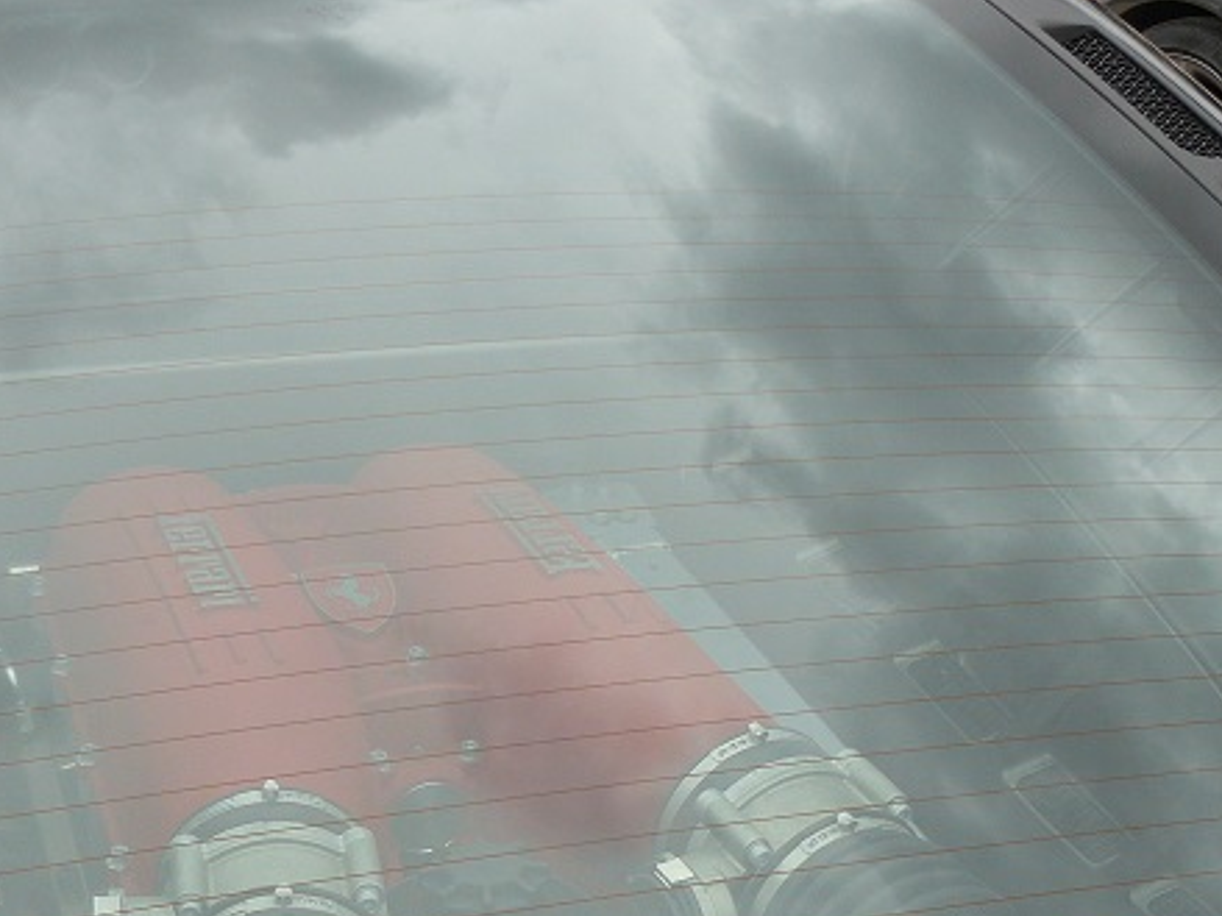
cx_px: 518
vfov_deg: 22.8
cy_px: 774
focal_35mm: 63
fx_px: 2223
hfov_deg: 30.7
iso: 100
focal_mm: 6
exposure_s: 1/200
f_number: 4
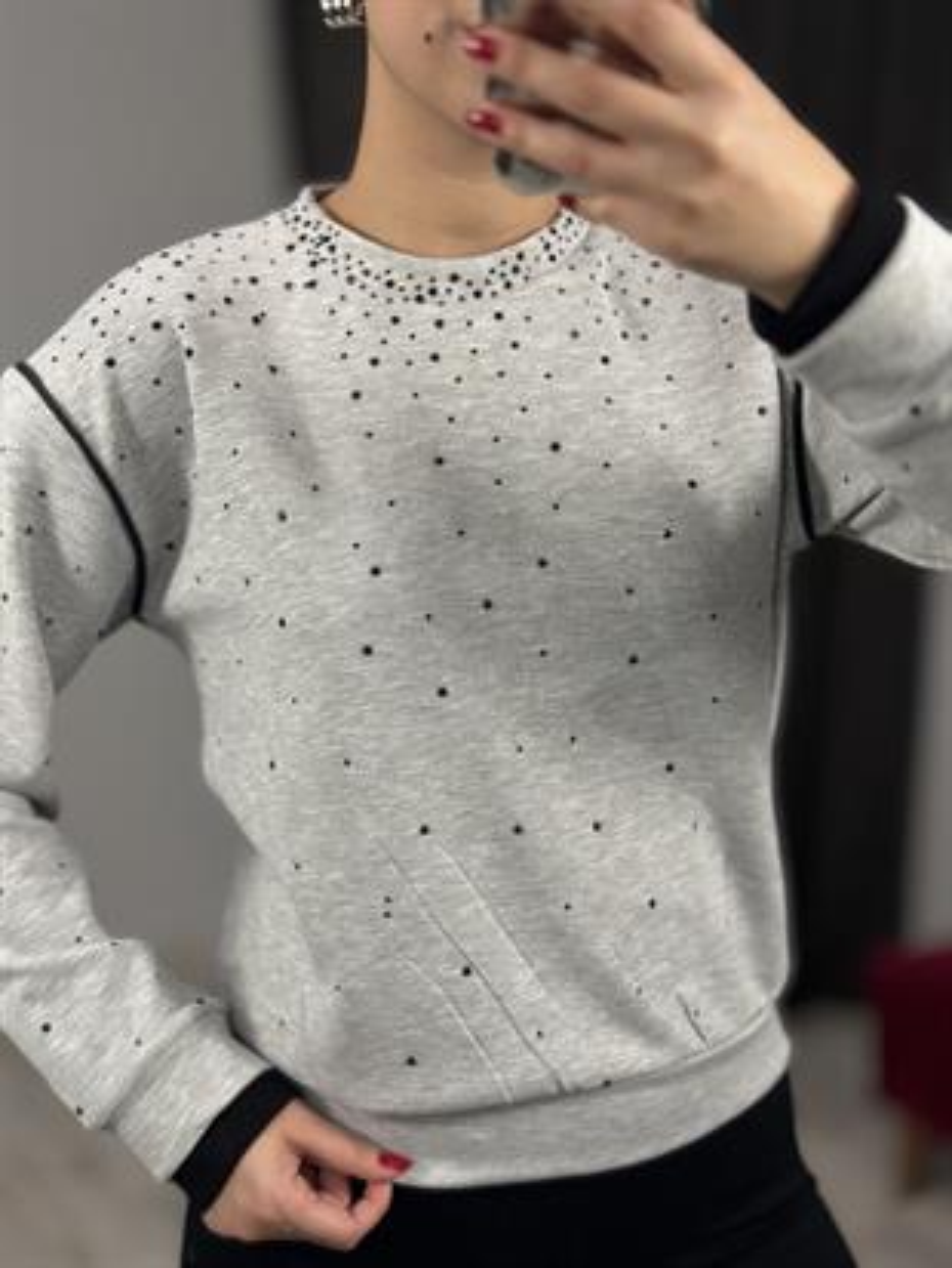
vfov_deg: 39.6
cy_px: 634
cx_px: 476
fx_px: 1759
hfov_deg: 30.3
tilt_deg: -34.3
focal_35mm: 48
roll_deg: +2.7
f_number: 1.78
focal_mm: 6.86
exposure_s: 1/100
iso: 80
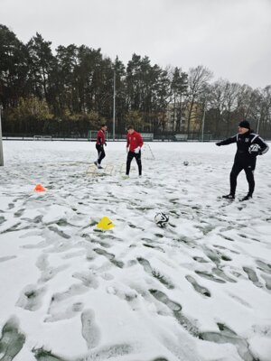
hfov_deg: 58.9
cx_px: 136
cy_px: 180
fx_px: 240
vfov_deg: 73.9
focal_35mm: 23
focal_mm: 5.4
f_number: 1.8
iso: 25
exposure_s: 1/163
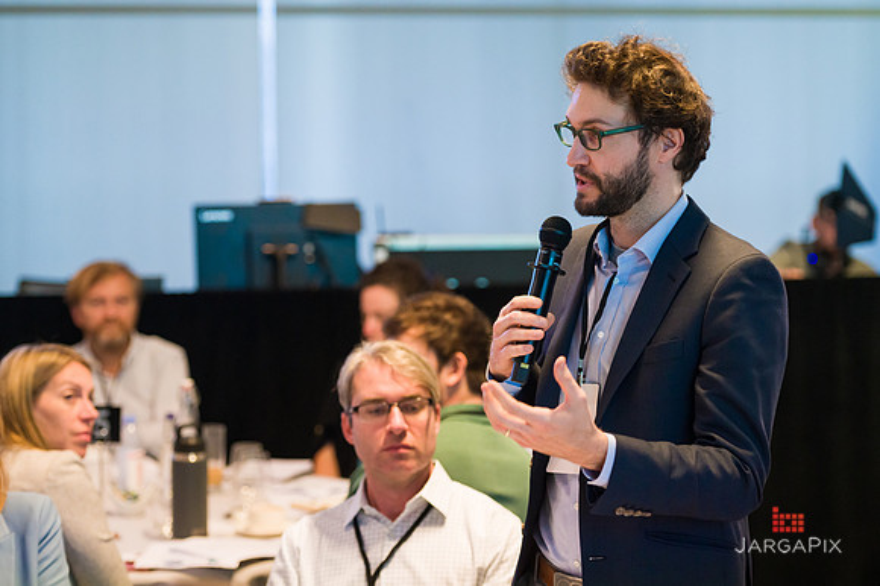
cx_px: 451
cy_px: 286
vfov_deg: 13.8
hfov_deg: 20.6
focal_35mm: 99
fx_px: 2426
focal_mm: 95
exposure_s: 1/200
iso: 3200
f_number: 3.2
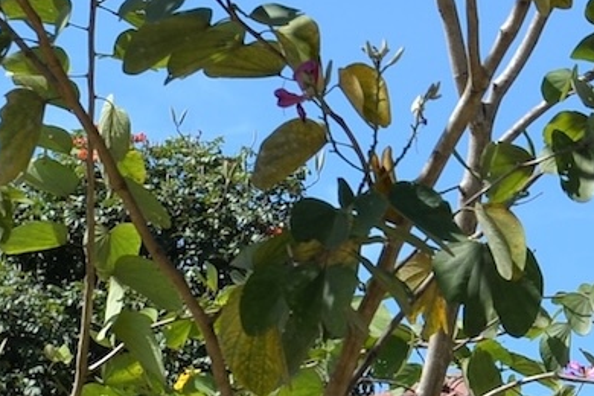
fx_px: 4372
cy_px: 192
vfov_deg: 5.2
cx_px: 1629
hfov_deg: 7.1
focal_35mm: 265
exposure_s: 1/250
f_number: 8
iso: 125
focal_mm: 35
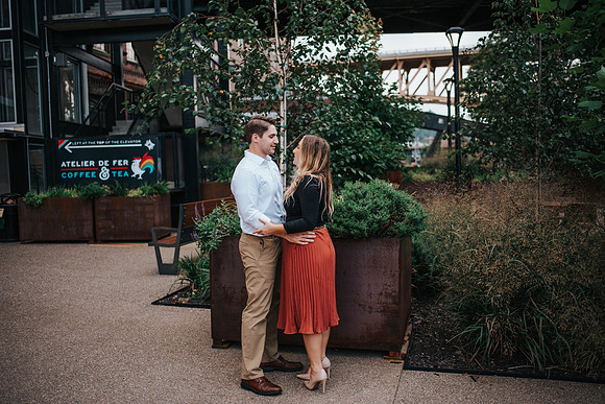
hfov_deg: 54.4
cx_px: 302
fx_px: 588
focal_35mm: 35
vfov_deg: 37.9
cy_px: 202
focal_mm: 35
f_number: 1.8
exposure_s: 1/800
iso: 450
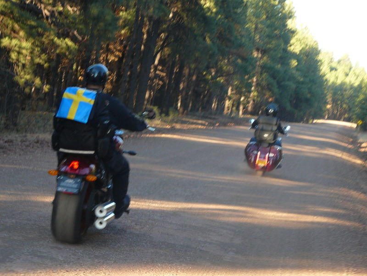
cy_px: 138
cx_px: 184
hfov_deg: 16.7
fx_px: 1251
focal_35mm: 118
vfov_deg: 12.6
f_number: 3.9
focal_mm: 17.6
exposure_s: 1/60
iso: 100
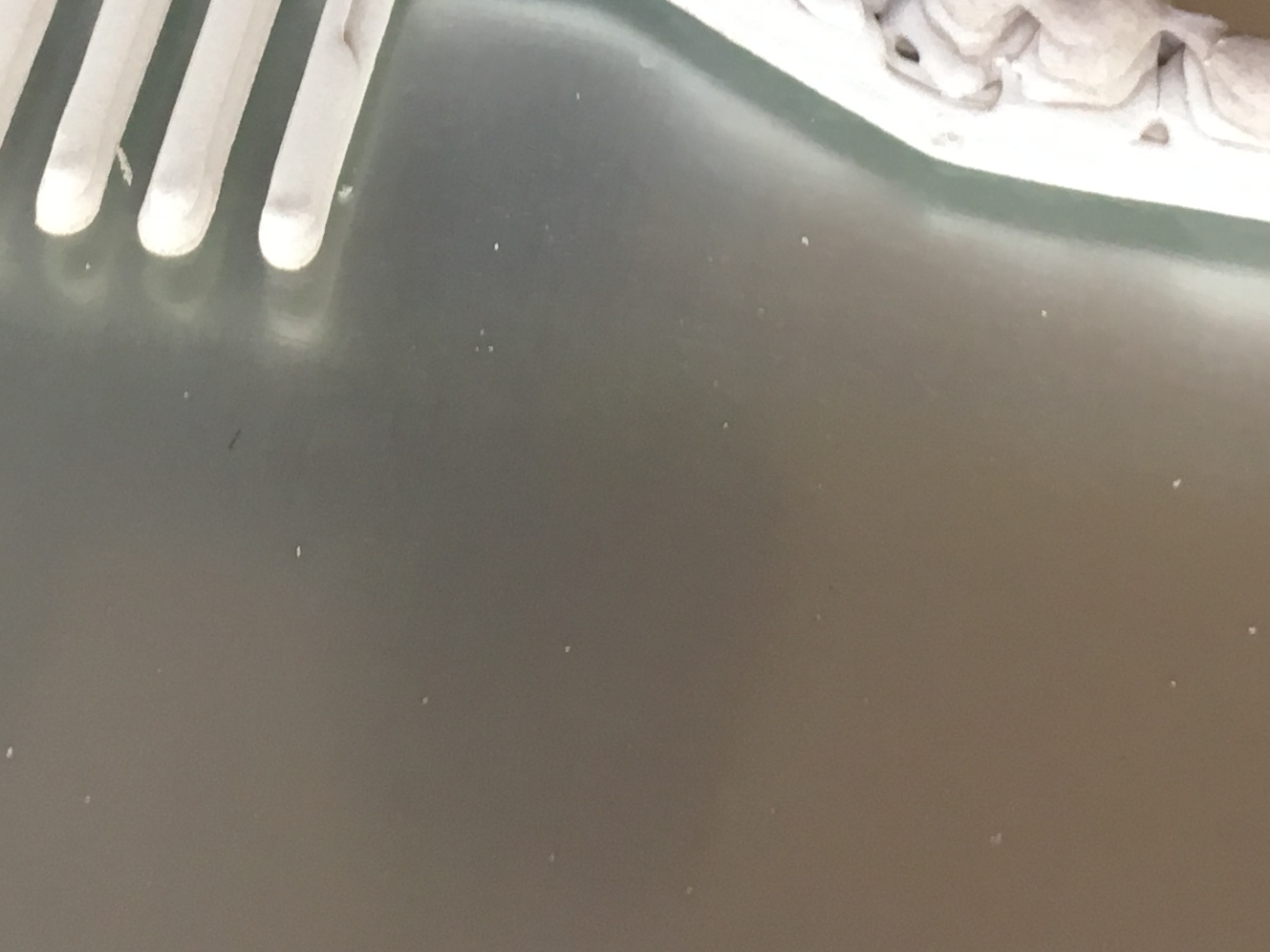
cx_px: 440
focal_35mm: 88
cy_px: -399
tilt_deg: -46.5
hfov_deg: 22.2
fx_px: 3229
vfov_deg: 15.7
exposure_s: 1/33
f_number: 2.2
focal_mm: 4.15
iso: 40
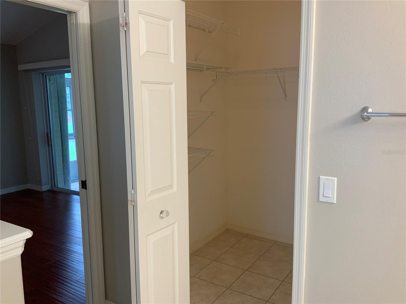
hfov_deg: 61.7
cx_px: 203
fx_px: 340
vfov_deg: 48.2
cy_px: 152
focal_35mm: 29
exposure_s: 1/60
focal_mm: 3
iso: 100
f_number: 1.8
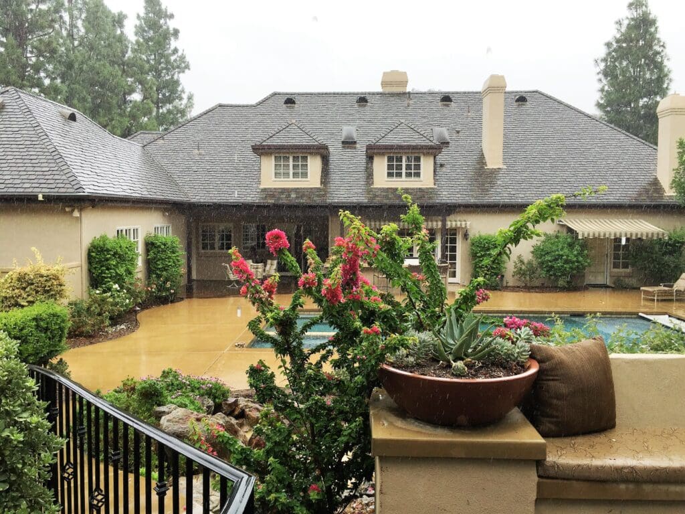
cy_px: 257
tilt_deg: -2.6
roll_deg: -0.7
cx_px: 342
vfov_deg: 48.2
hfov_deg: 61.7
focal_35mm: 29
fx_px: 574
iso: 32
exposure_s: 1/482
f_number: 2.2
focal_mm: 4.15
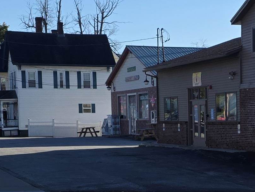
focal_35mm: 86
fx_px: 634
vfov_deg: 17.2
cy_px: 87
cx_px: 257
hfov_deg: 21.9
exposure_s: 1/10000
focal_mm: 6.25
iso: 80
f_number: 1.7
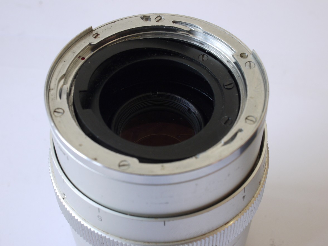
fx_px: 578
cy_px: 123
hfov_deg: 31.7
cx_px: 163
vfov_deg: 24.0
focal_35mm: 61
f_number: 10
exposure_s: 1/10
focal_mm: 30
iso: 400
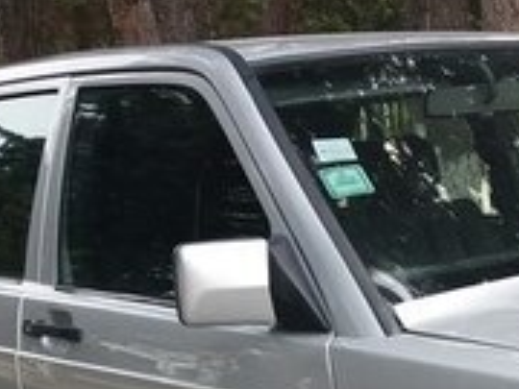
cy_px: 514
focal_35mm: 99
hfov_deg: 19.2
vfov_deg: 14.3
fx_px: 1484
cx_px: 545
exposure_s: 1/295
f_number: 1.9
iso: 40
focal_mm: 3.7
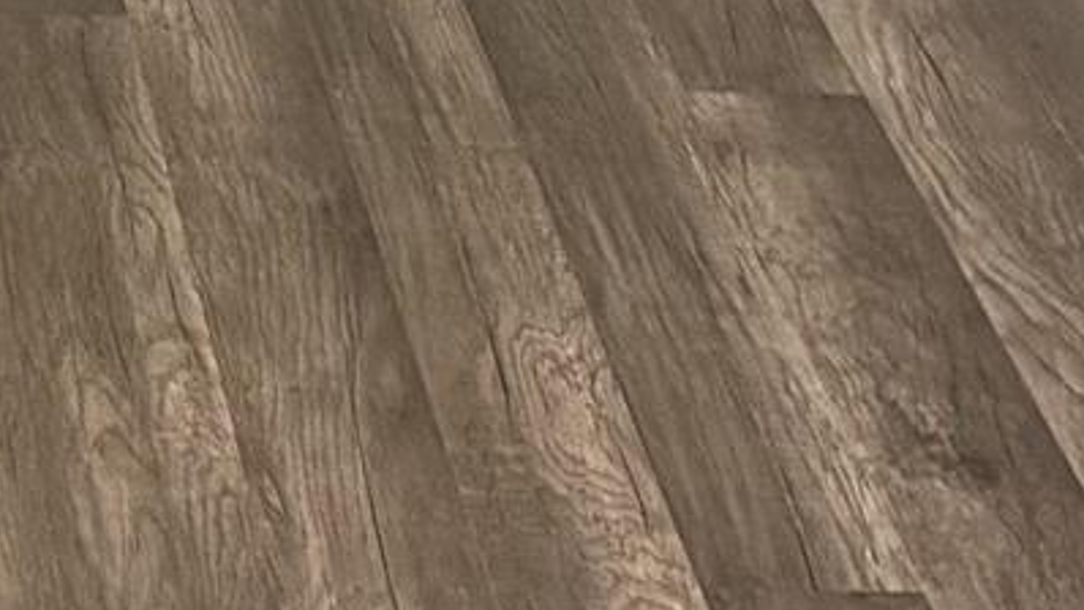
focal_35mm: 202
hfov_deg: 10.5
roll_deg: -0.5
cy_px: -1383
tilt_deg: -7.2
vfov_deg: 5.5
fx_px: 5807
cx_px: -199
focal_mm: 6.76
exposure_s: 1/60
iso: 320
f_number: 1.78
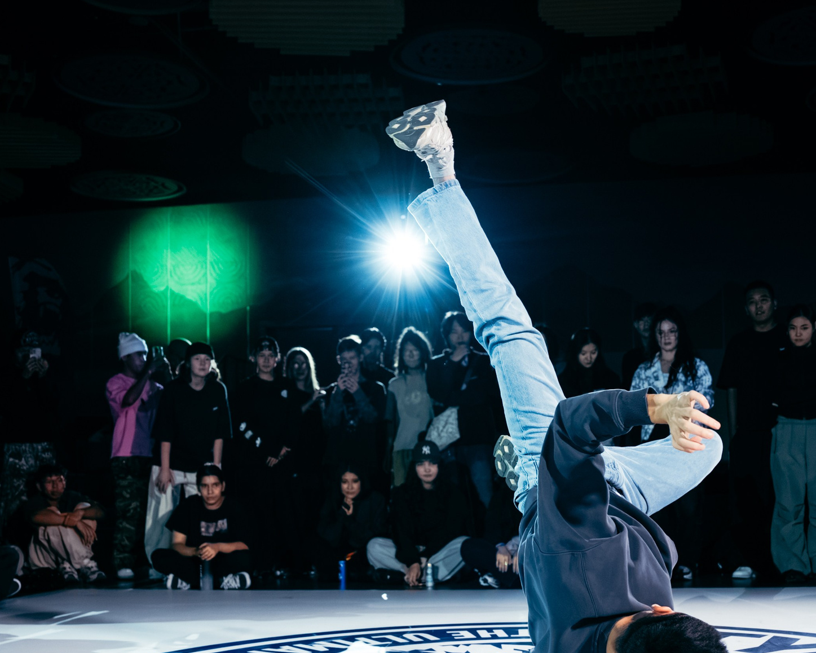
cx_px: 463
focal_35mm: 47
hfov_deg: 39.5
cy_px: 448
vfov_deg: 31.8
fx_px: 1135
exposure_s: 1/800
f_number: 2.8
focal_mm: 24
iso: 3200
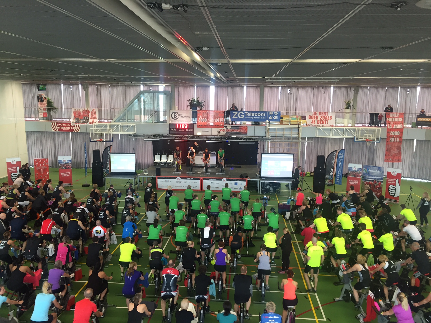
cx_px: 216
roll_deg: -0.4
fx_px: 361
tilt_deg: -10.8
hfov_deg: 61.7
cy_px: 162
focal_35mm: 29
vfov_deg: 48.2
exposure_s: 1/33
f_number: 2.2
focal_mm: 4.15
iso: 80
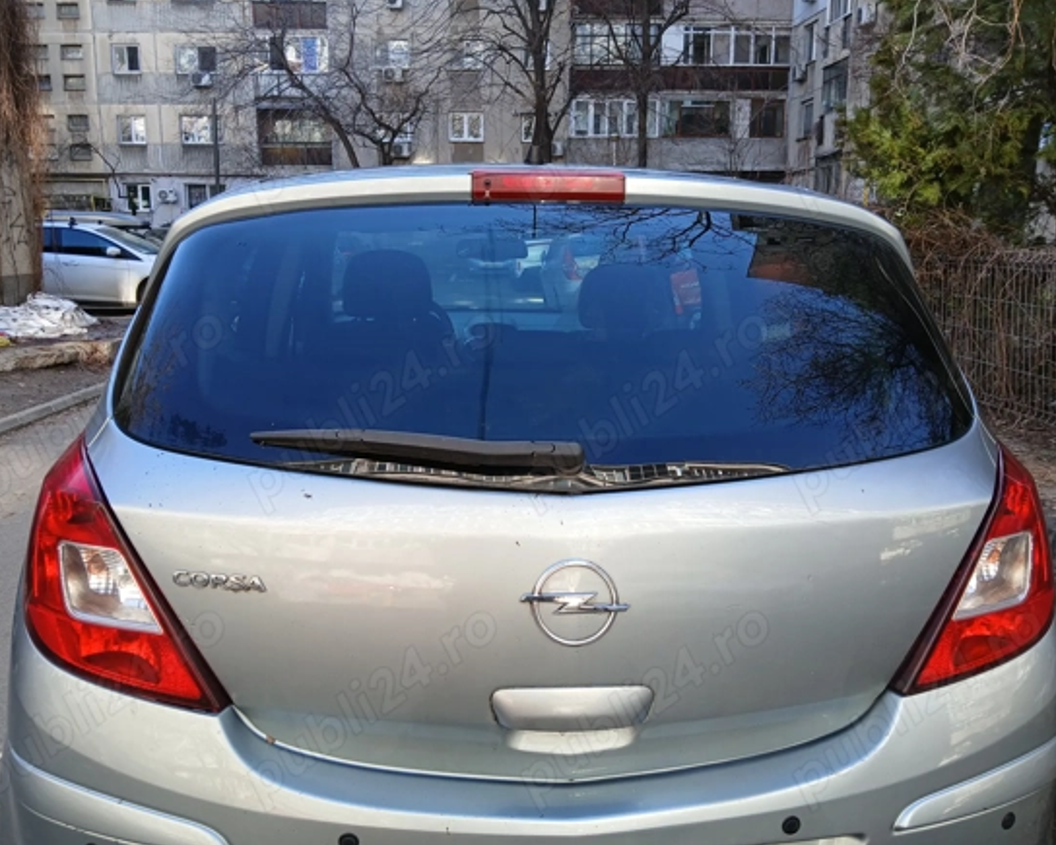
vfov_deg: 51.5
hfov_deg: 62.2
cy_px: 427
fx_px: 875
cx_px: 507
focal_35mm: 28
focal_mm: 3.98
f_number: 1.8
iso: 25
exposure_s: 1/100
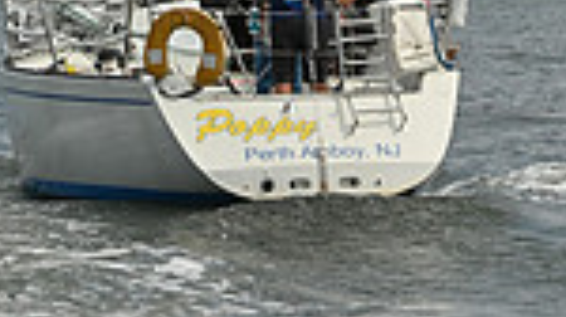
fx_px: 4258
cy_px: -728
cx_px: 13
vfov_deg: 4.1
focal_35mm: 284
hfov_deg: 7.6
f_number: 10
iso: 320
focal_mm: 70
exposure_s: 1/1600
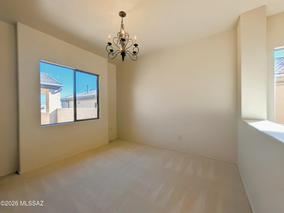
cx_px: 142
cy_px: 106
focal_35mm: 12
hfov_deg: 110.5
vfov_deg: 94.6
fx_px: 99
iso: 44
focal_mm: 2.02
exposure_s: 1/944
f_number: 1.7
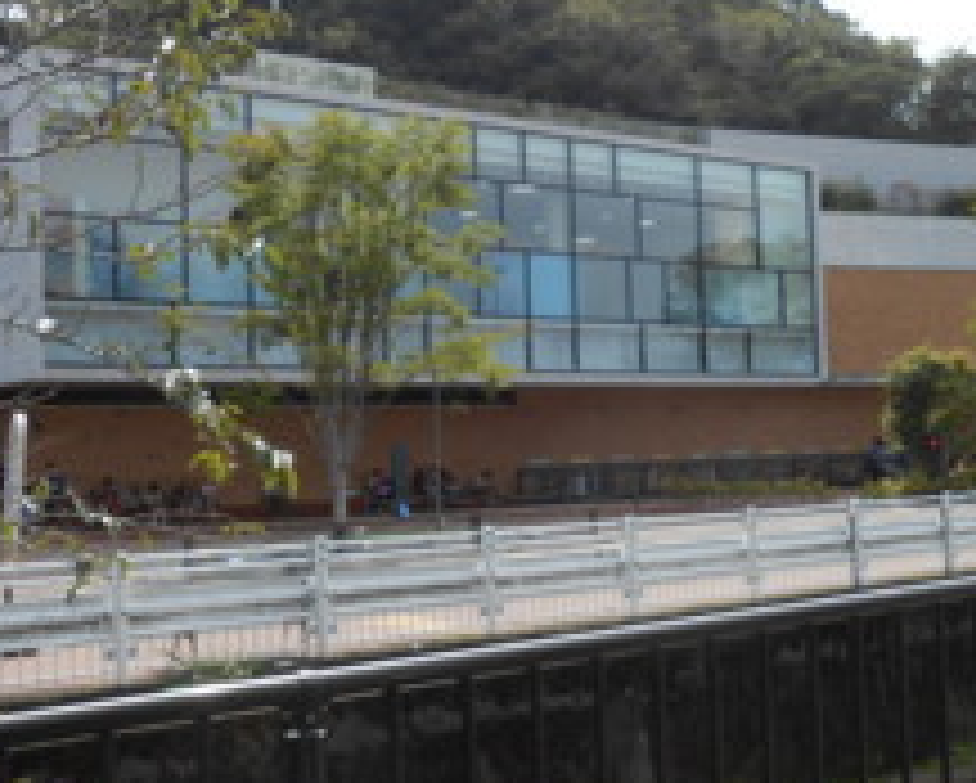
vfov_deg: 28.1
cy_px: 338
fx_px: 1561
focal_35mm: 54
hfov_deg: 34.4
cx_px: 661
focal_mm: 5.3
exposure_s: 1/640
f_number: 3.8
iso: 80
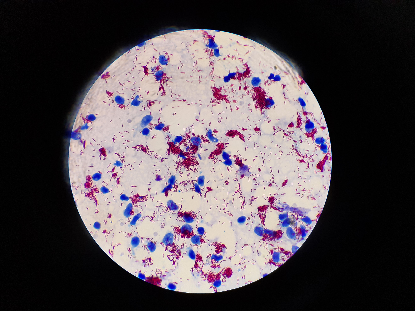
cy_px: 156
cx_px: 208
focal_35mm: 25
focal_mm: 4.6
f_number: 2
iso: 40
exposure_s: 1/50
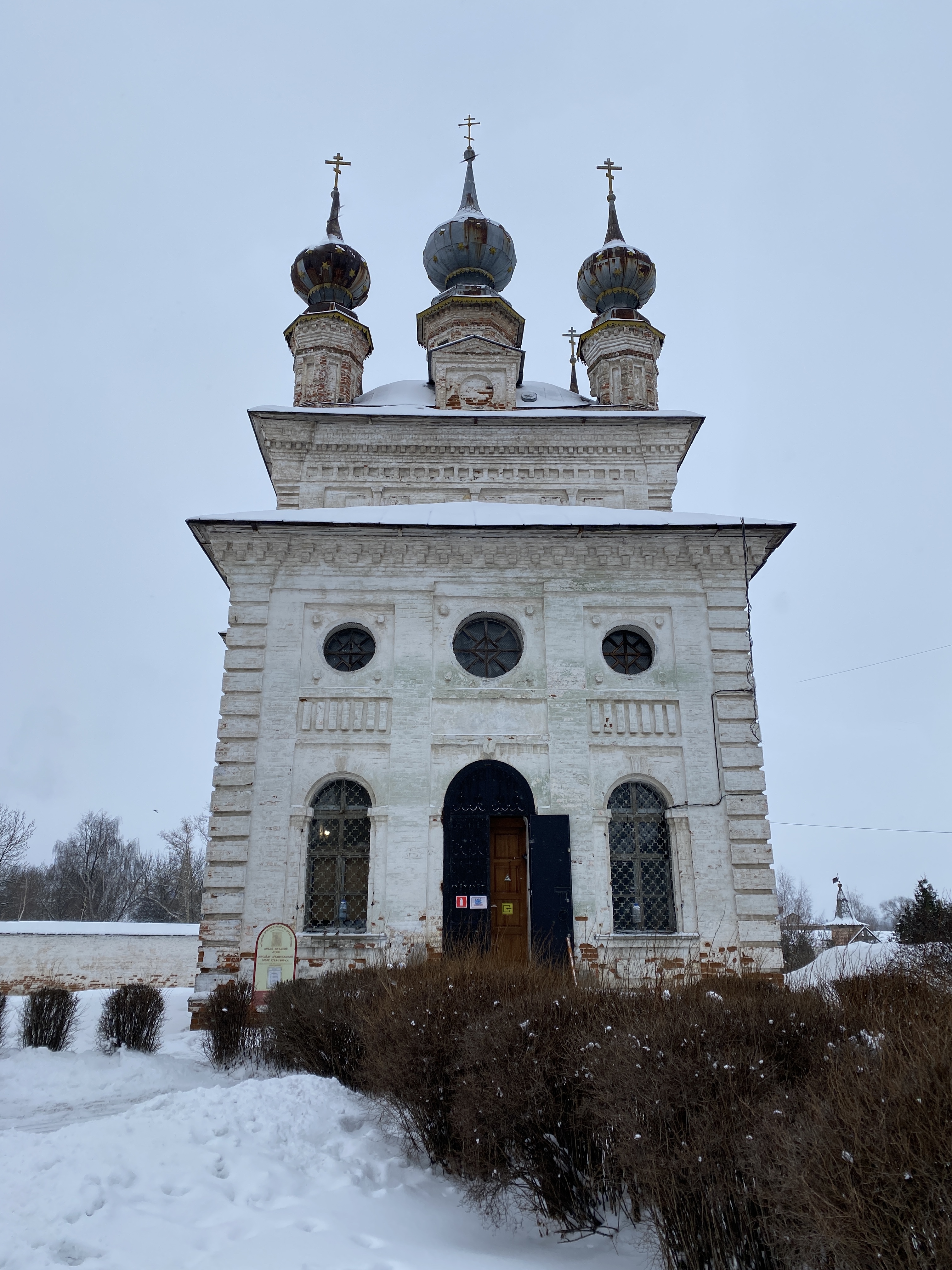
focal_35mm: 26
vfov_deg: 67.3
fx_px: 953
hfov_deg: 53.1
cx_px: 476
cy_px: 635
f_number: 1.8
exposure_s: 1/772
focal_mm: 4.25
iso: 32
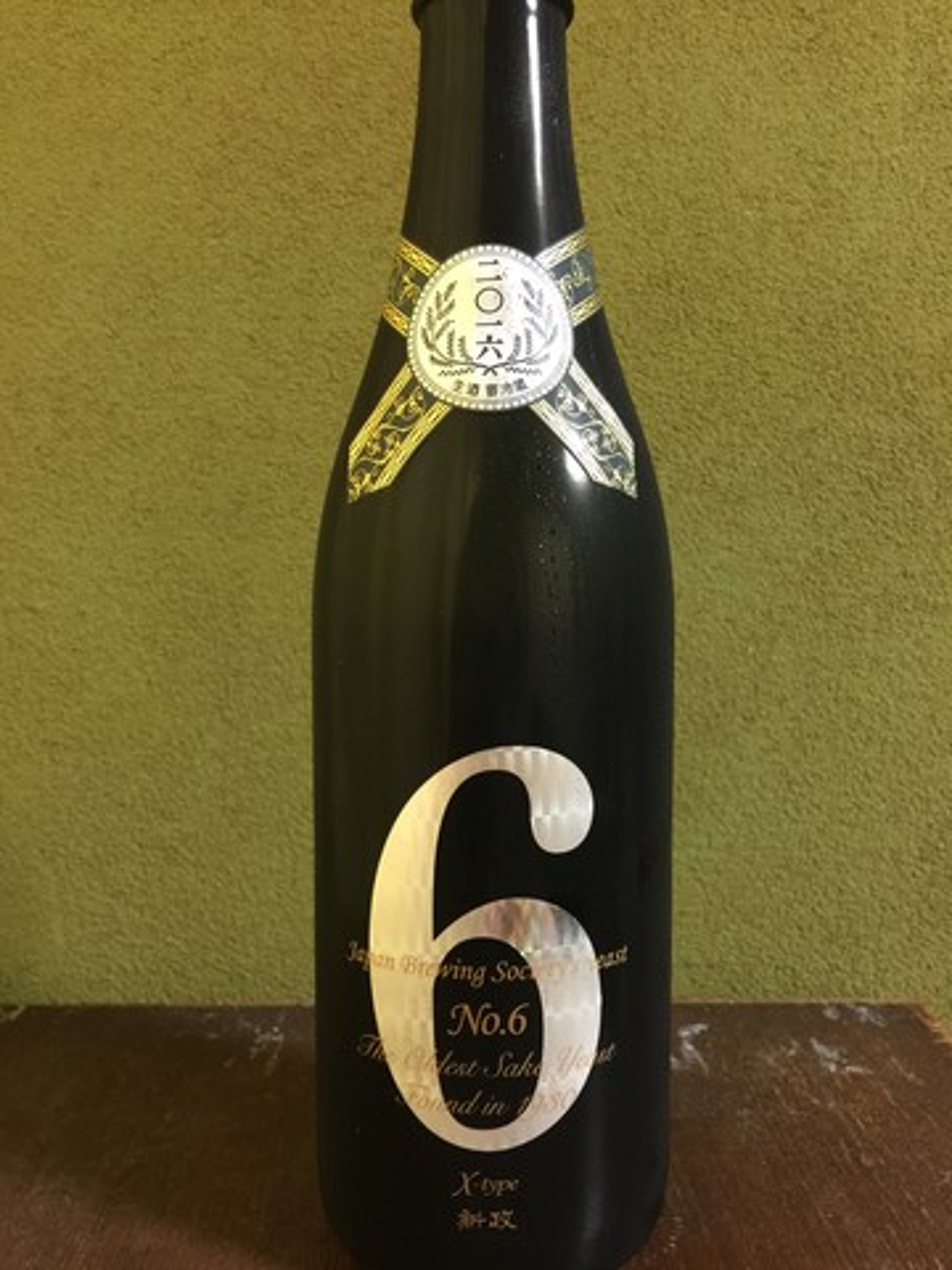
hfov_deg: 48.2
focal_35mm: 29
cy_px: 635
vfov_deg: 61.7
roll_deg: +0.0
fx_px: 1063
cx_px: 476
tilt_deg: -3.8
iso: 100
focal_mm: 4.15
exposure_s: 1/8
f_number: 2.2
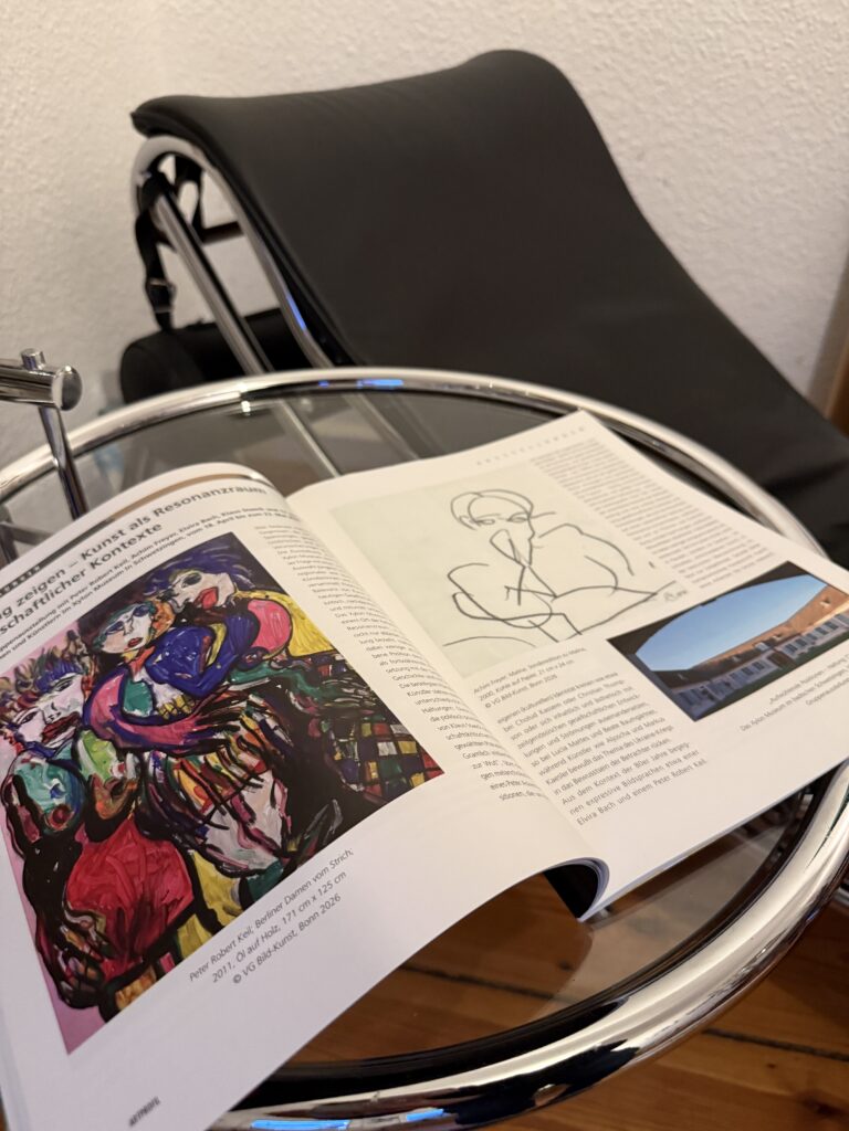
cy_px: 566
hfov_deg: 56.8
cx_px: 424
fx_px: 785
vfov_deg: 71.6
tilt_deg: -37.7
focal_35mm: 24
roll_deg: +0.8
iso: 640
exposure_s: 1/50
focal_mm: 6.76
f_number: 1.78
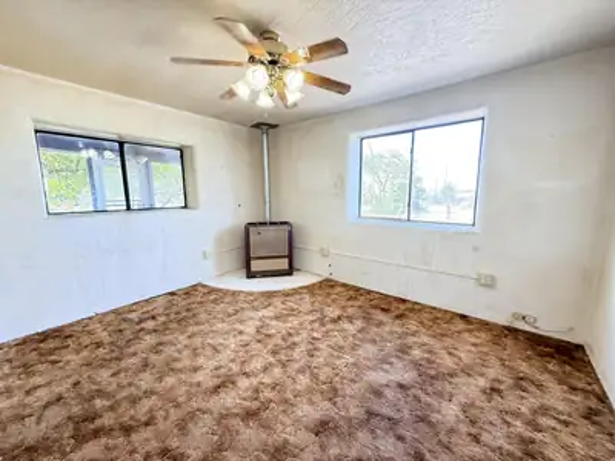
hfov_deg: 102.1
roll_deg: +0.6
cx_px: 308
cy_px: 230
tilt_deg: -8.5
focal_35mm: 14
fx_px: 249
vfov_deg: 85.7
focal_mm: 2.22
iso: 500
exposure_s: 1/120
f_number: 2.2
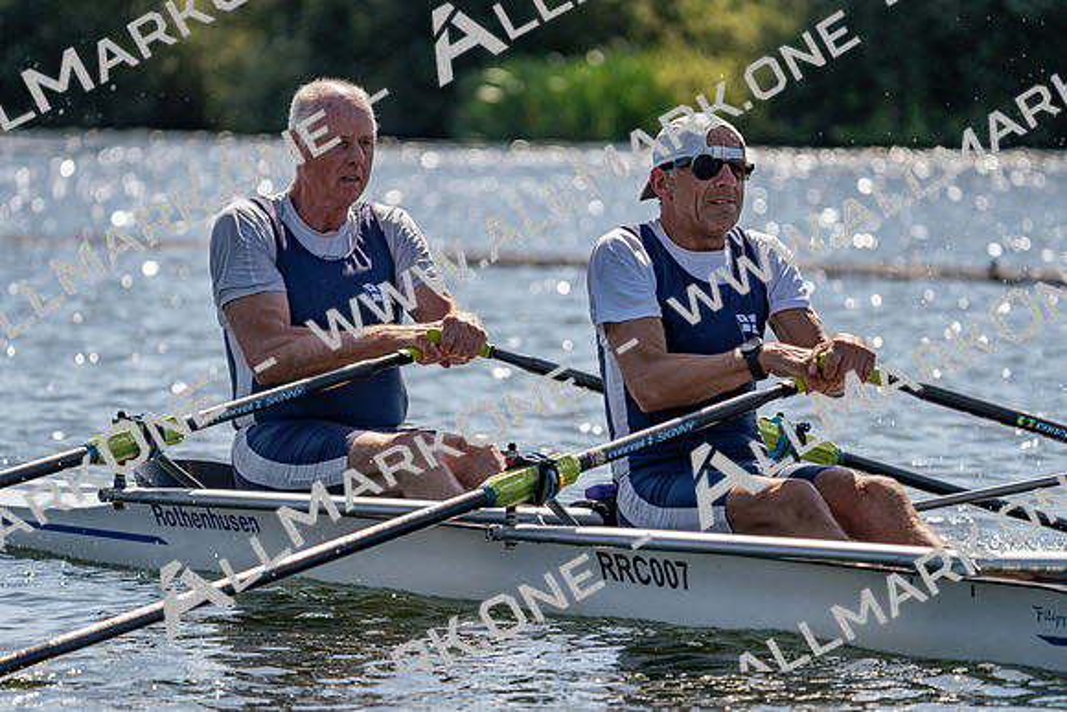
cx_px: 534
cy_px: 356
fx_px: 7411
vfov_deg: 5.5
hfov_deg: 8.2
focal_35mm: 250
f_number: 5.6
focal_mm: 250
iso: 250
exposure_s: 1/2000
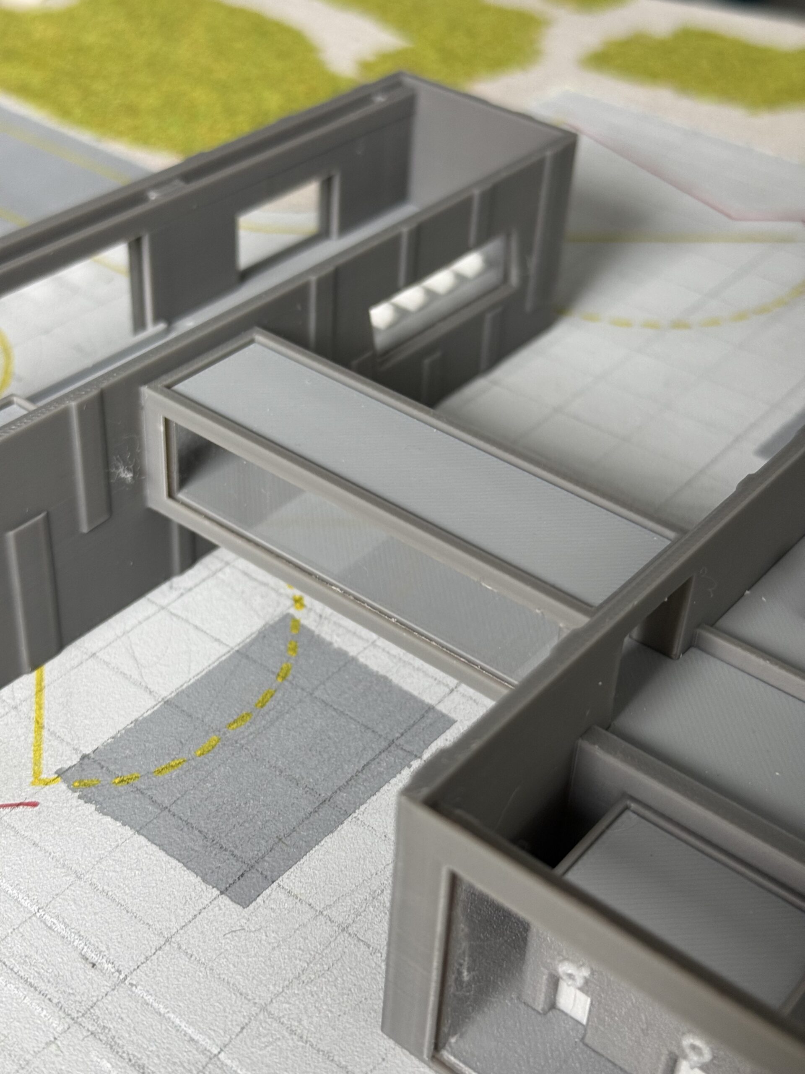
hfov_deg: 30.3
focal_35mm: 48
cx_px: 402
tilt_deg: -37.1
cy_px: 537
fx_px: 1488
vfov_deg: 39.7
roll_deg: -3.1
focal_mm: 6.76
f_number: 1.78
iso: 125
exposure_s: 1/60
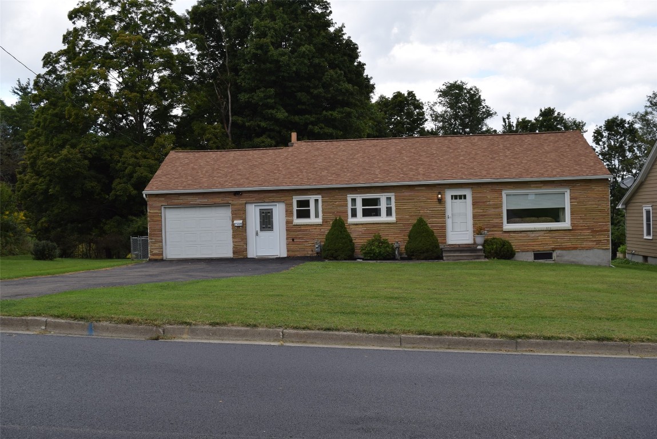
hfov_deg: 51.2
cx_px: 328
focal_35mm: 38
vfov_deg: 35.6
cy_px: 220
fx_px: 685
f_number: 7.1
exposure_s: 1/200
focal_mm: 25
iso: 100
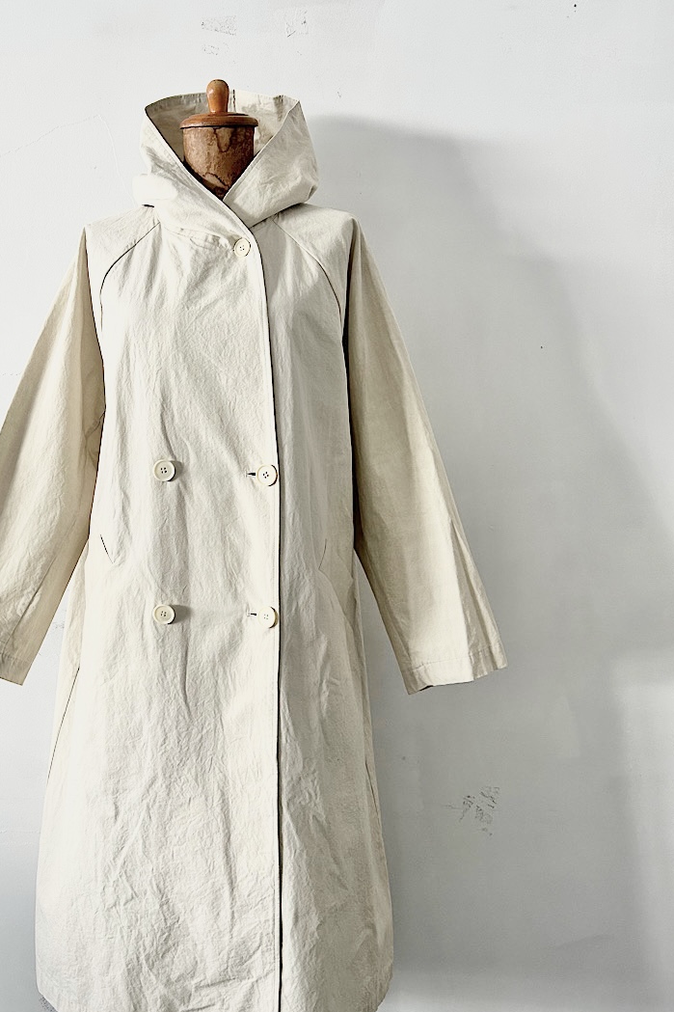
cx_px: 216
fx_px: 927
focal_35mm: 33
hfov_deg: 39.4
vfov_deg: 57.2
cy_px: 533
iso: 125
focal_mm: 5.7
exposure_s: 1/85
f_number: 1.5
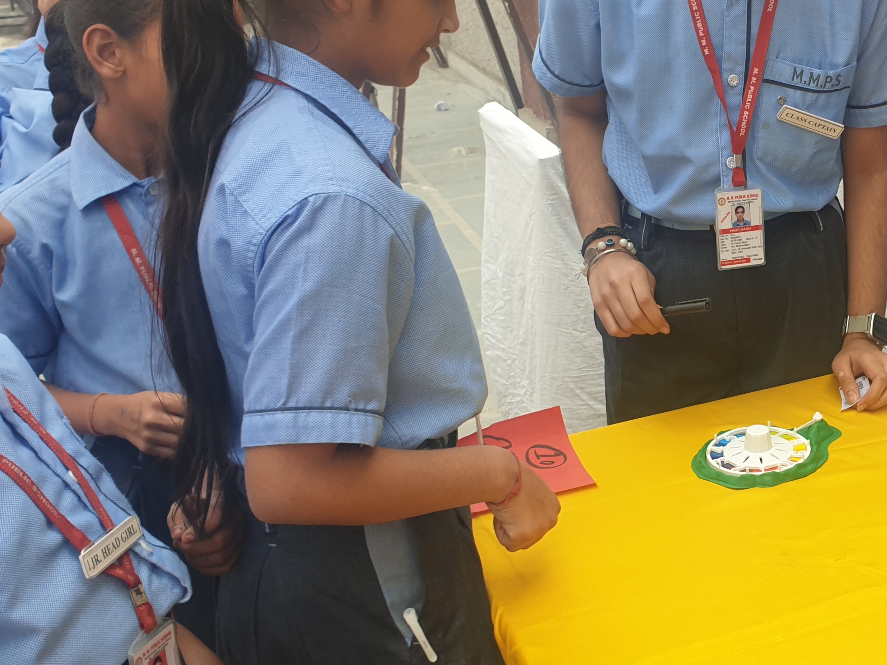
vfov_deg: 27.5
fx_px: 1358
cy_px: 319
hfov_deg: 34.1
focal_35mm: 53
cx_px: 804
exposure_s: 1/315
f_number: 2.4
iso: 50
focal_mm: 4.3
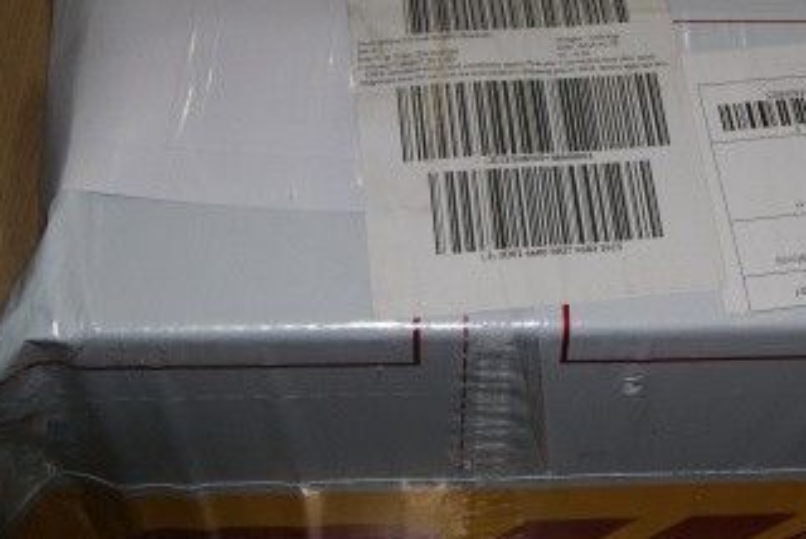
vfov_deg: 18.8
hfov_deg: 27.7
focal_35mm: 72
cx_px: 588
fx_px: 1613
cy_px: 113
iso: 400
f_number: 5.6
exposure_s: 1/60
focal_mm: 24
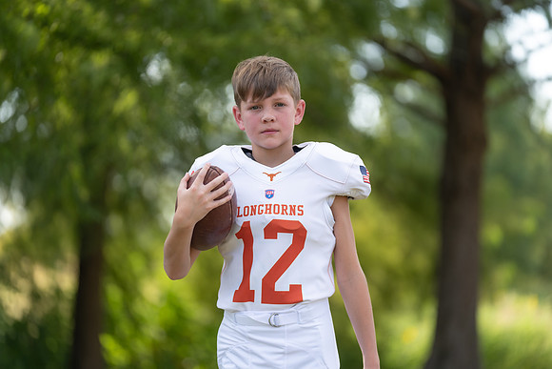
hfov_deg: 13.2
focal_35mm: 156
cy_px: 184
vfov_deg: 8.8
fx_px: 2392
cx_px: 276
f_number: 2.8
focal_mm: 156
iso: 100
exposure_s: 1/400
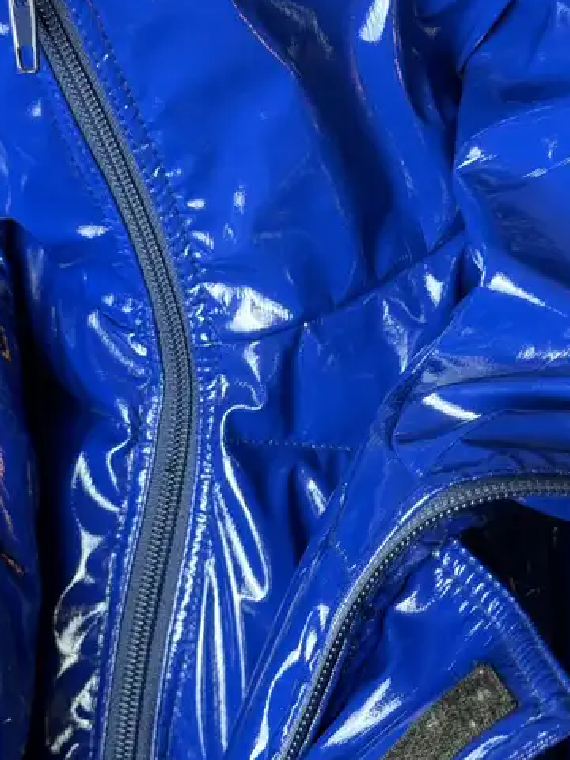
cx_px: 193
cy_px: 413
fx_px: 1581
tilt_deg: -17.0
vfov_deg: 27.0
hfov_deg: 20.4
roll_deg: +1.2
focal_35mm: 72
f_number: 1.78
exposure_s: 1/50
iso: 160
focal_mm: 6.76
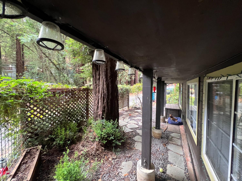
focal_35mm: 13
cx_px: 121
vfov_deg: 89.9
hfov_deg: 106.2
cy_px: 90
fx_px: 91
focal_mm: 1.57
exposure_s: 1/60
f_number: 1.8
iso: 400
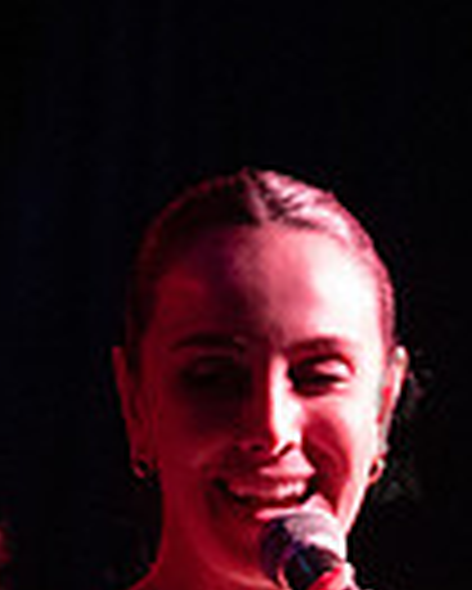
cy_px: 640
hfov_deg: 7.7
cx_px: -189
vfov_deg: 9.6
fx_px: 3471
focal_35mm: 199
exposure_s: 1/320
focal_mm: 48
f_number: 3.2
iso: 12800
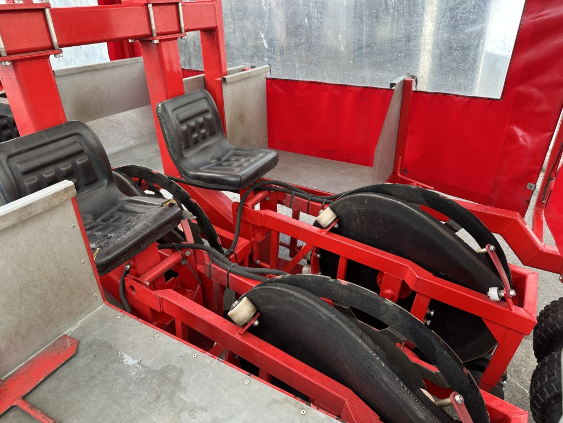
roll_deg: +4.0
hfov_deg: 71.6
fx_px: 390
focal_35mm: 24
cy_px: 212
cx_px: 282
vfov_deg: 56.8
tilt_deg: -29.8
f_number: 1.78
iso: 80
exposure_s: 1/269
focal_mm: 6.86
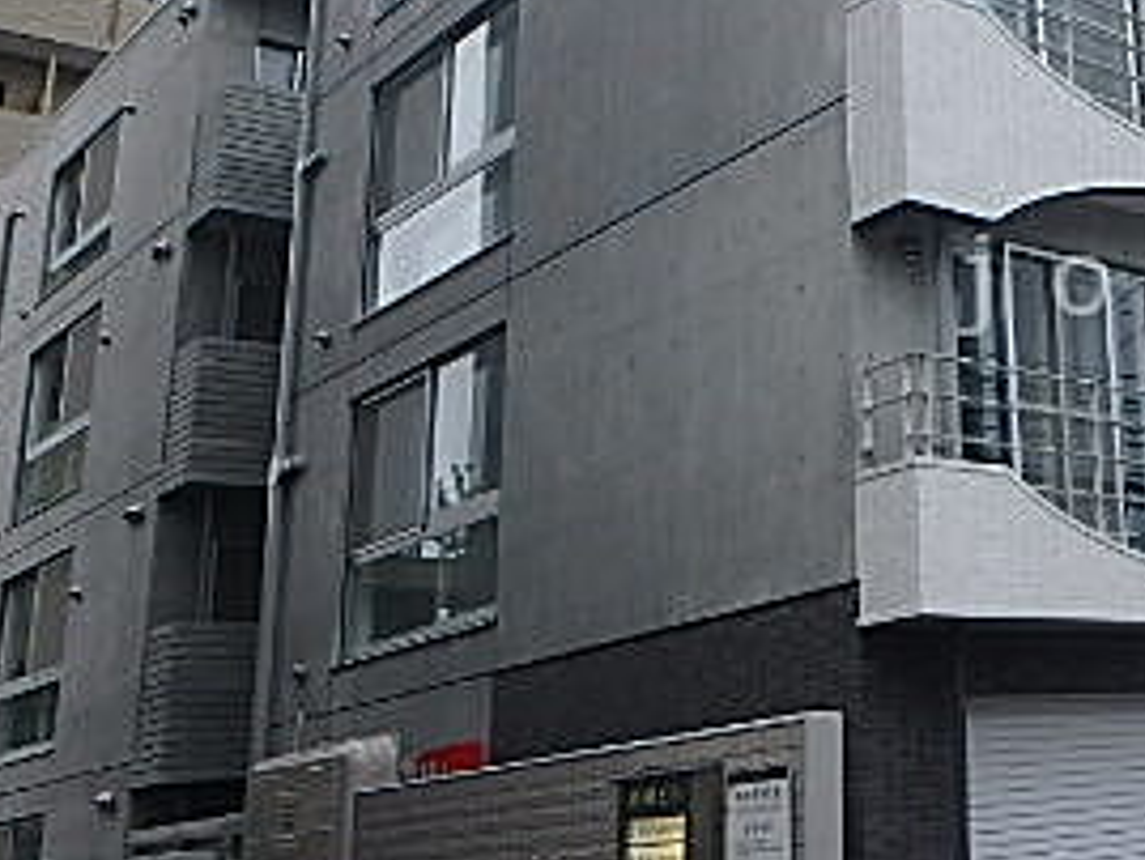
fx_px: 1655
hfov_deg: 33.5
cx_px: 1247
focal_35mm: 50
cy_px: 285
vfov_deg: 28.9
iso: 125
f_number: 3.5
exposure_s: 1/200
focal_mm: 3.7
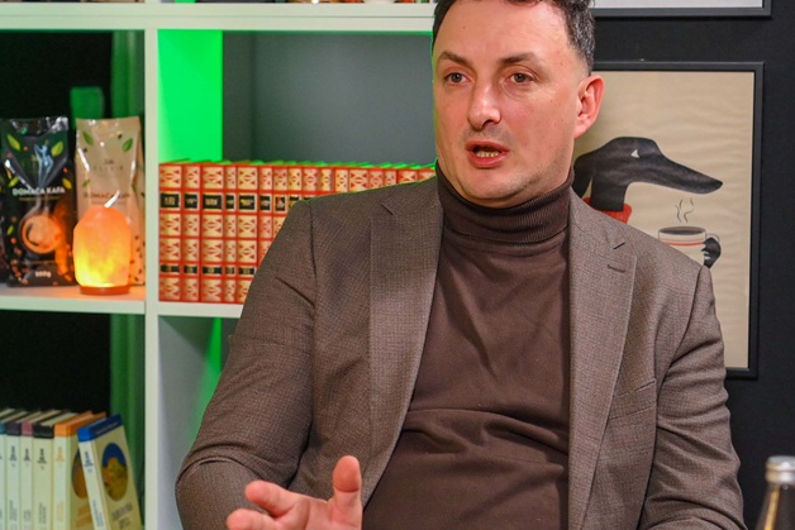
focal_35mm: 86
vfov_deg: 15.9
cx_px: 357
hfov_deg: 23.6
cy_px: 240
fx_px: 1899
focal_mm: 45
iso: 2500
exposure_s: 1/400
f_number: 2.8
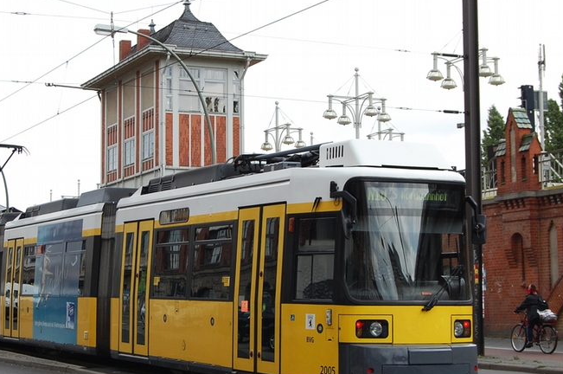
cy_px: 199
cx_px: 227
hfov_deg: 24.5
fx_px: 1296
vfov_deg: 16.4
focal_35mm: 83
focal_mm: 40
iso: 280
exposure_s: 1/250
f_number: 10
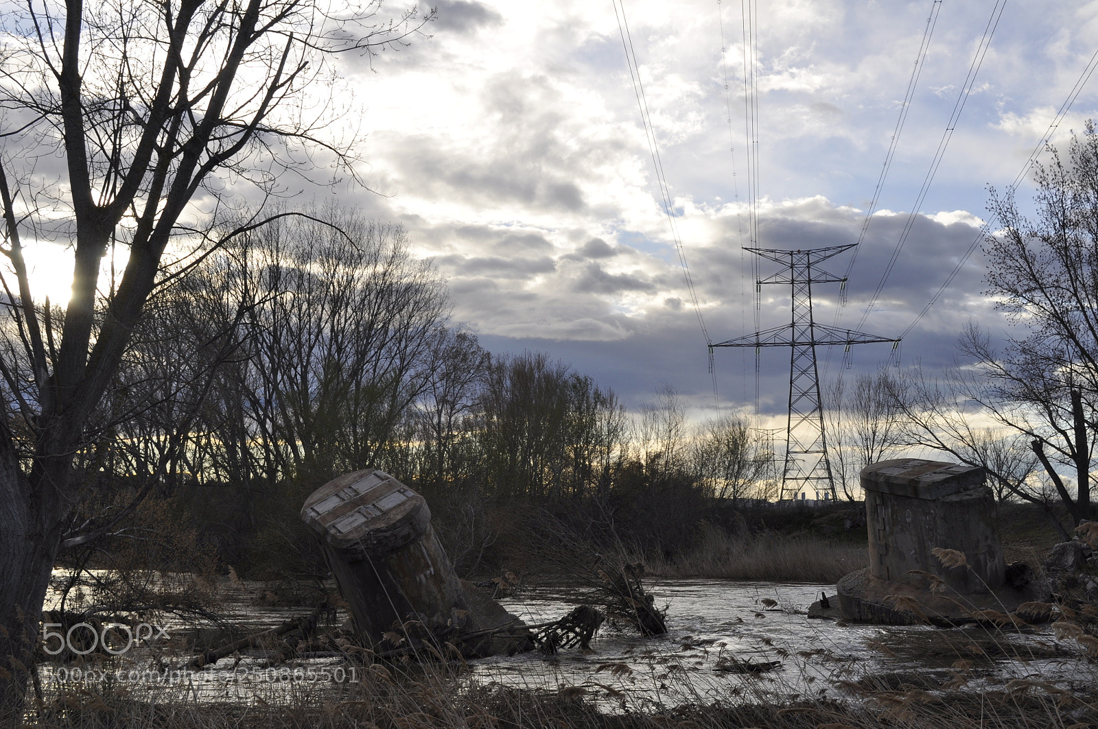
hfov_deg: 41.2
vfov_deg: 28.0
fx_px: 1462
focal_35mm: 48
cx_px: 549
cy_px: 364
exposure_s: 1/200
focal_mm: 32
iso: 200
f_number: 10
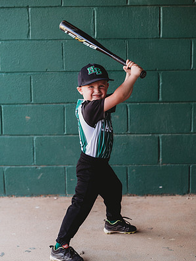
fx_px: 701
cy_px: 141
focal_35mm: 93
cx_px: 98
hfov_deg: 15.9
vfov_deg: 21.1
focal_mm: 85
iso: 320
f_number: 2.8
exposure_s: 1/250
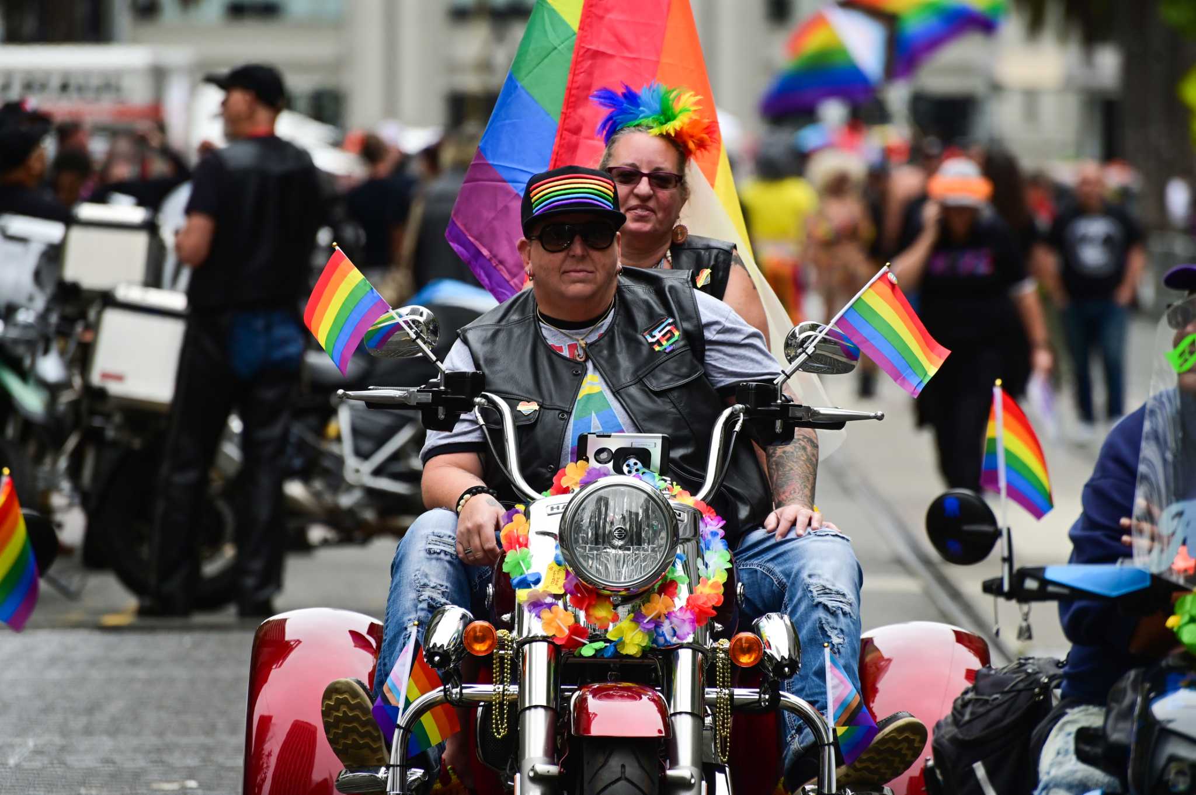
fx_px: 9958
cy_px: 398
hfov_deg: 6.9
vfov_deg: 4.6
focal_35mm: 300
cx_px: 598
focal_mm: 300
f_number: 5.6
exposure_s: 1/1250
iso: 800
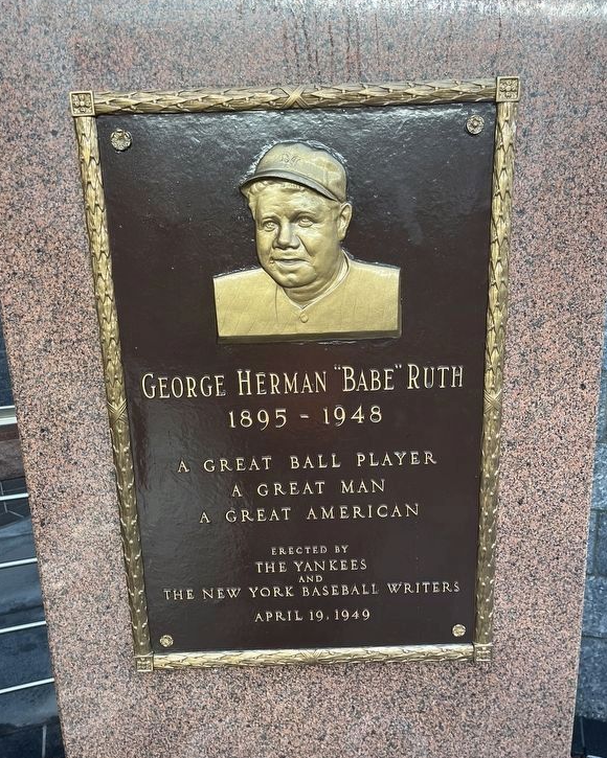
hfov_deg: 51.5
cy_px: 389
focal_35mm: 28
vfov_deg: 62.2
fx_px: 629
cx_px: 295
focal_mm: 5.1
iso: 50
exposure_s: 1/122
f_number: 1.6
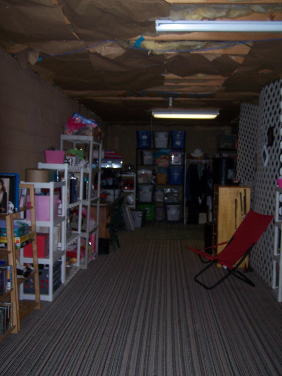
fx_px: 413
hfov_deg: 37.7
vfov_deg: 49.0
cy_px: 188
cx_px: 141
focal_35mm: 38
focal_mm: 6.3
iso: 80
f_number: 2.8
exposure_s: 1/60
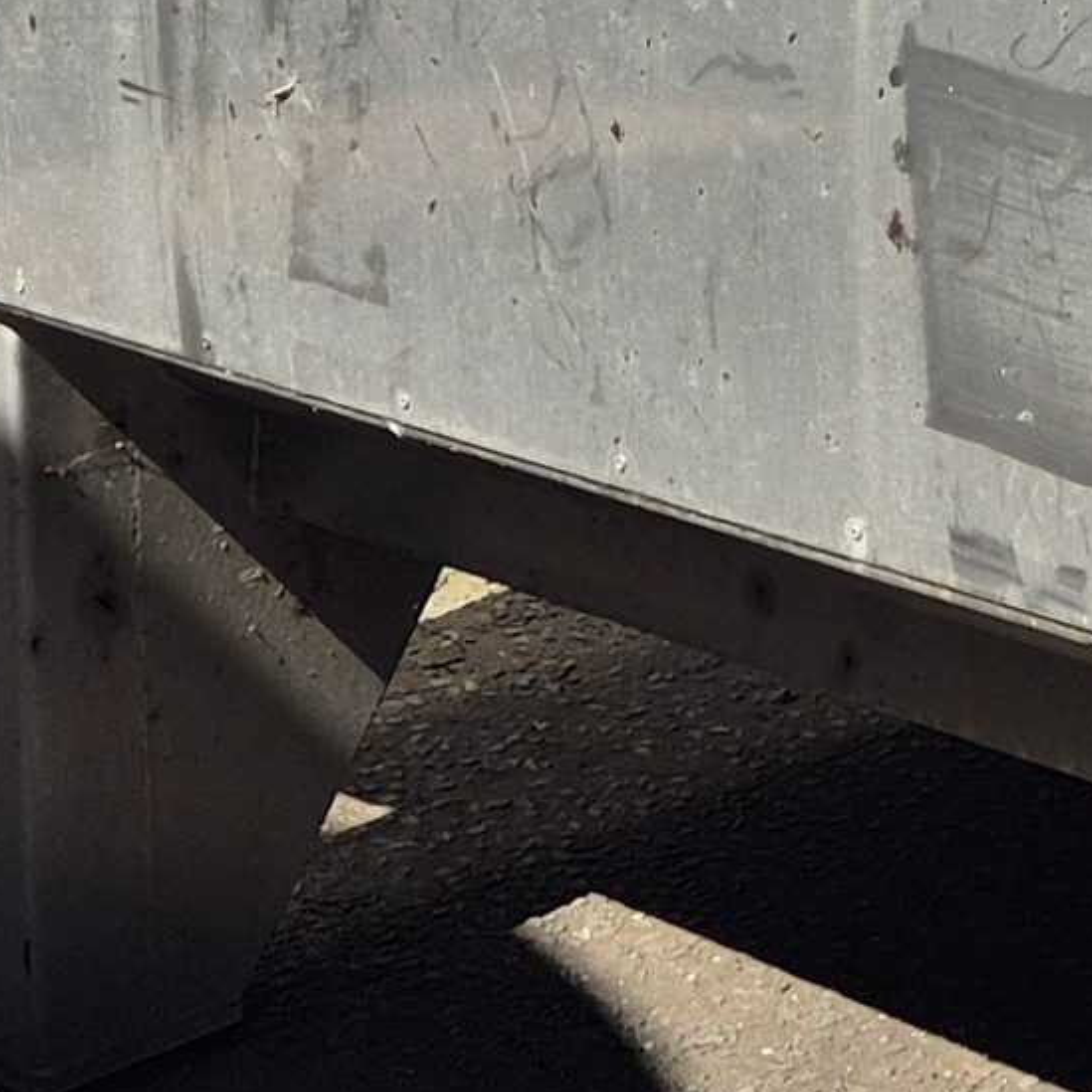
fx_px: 5282
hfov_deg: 10.8
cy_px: -975
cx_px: 2136
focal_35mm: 148
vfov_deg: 10.9
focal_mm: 5.4
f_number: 1.8
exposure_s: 1/1628
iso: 25
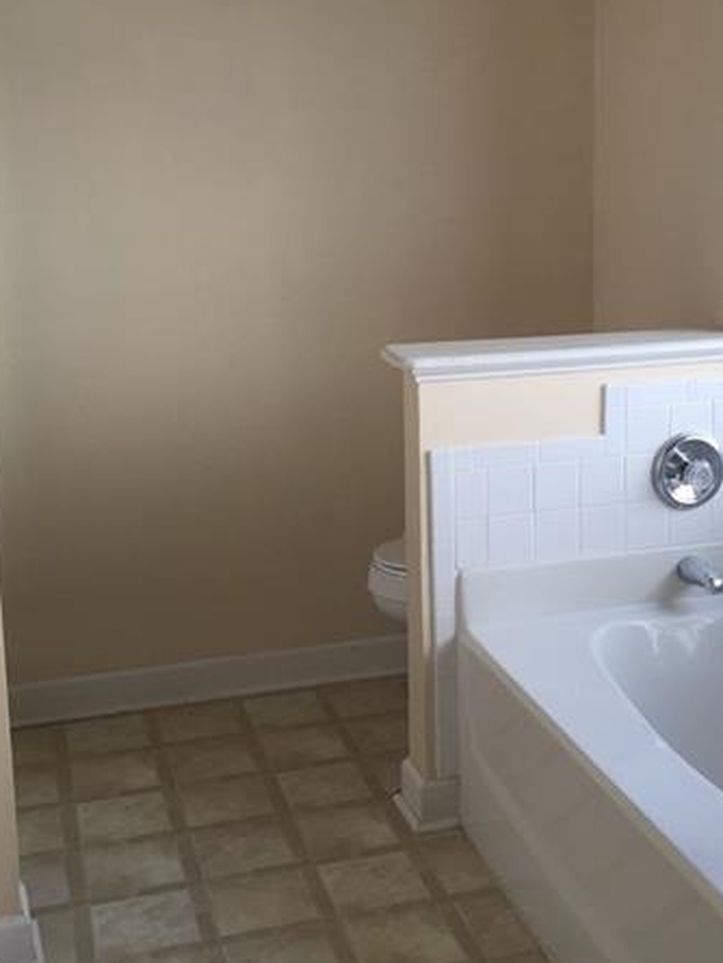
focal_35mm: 50
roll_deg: +0.0
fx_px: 1392
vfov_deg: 38.1
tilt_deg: -10.6
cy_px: 405
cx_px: 455
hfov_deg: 29.0
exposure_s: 1/120
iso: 32
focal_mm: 4.15
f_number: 2.2
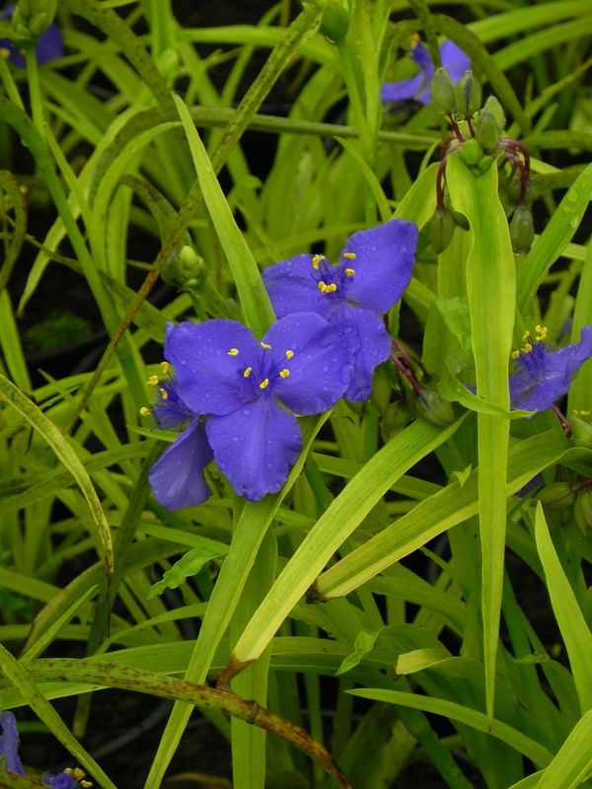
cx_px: 296
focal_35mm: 291
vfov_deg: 6.8
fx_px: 6636
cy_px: 394
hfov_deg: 5.1
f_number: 5
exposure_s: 1/50
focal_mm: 51.8
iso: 160
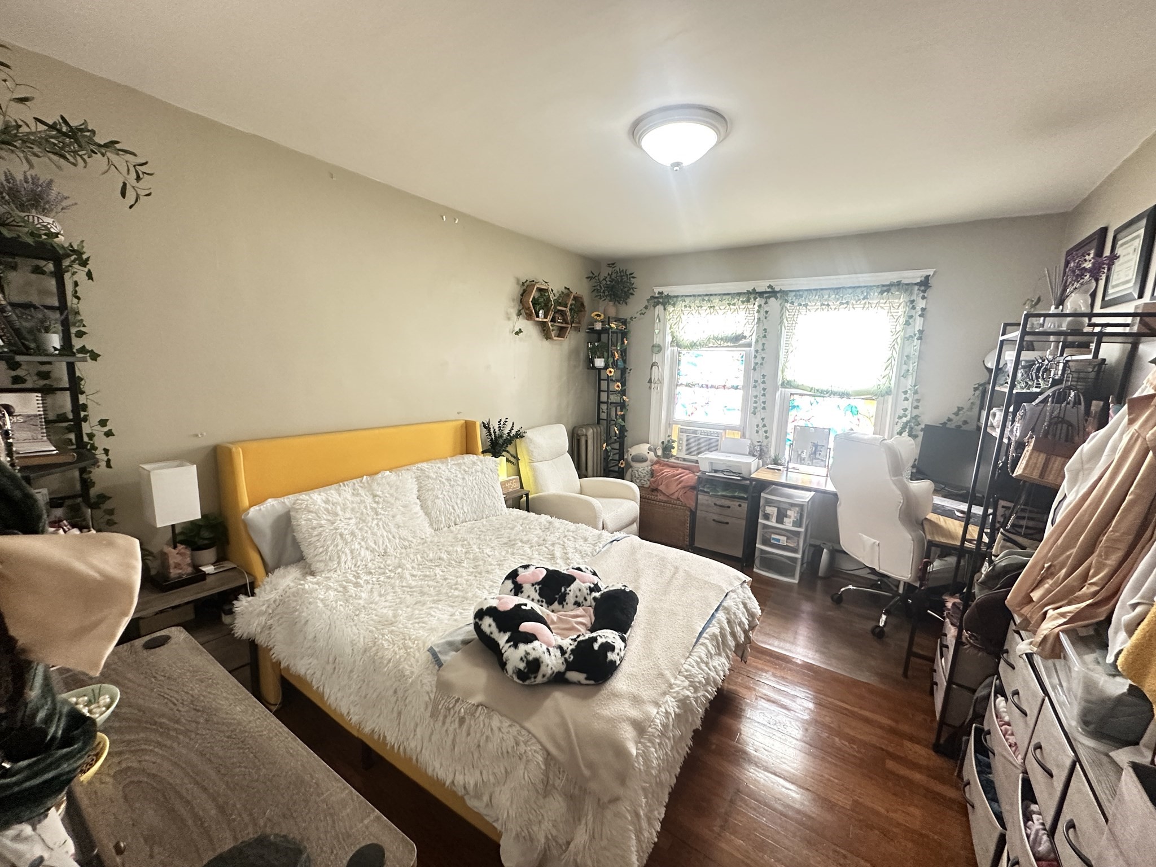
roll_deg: -2.5
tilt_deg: -9.3
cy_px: 434
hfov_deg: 102.1
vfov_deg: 85.7
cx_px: 578
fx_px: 468
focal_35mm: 14
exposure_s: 1/60
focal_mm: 2.22
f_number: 2.2
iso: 500
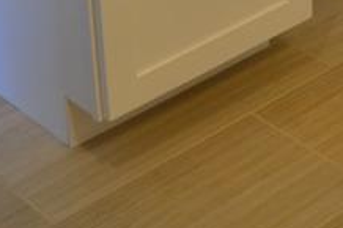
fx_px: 1209
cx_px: 469
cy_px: -283
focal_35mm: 127
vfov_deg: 9.7
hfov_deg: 15.3
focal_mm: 18
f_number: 4
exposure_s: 1/60
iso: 400
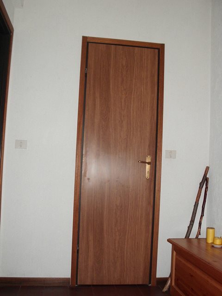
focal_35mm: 36
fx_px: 308
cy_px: 148
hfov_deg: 39.7
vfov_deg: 51.4
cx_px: 111
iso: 200
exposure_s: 1/60
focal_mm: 6.3
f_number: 2.9
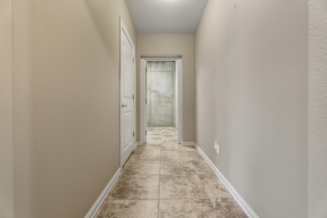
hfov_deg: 96.7
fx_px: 145
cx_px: 164
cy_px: 109
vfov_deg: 73.8
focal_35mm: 16
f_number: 8
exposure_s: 1/25
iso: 160
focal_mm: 16
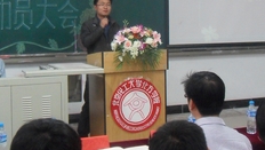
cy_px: 38
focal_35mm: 69
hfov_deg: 30.5
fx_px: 485
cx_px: 145
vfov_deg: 17.4
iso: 400
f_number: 3.5
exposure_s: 1/15
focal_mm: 6.3
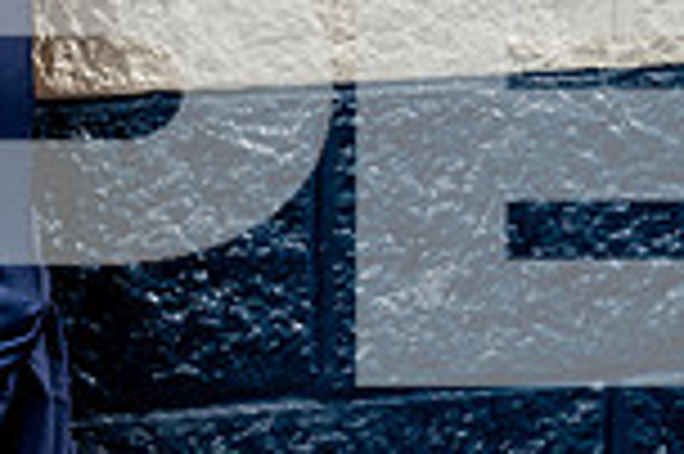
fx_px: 2714
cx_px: -278
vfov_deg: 9.1
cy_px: -403
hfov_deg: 13.7
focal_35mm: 143
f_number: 5.6
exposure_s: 1/250
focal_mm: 35
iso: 250
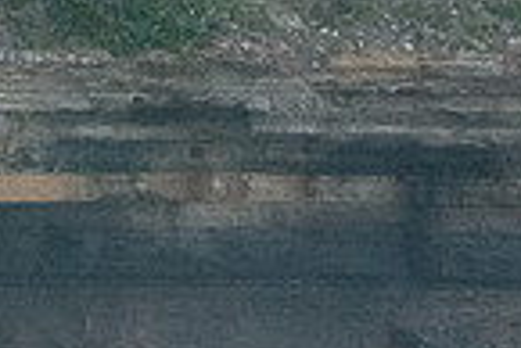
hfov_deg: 0.7
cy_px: 425
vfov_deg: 0.5
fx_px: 43372
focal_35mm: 2994
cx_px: 61
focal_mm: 500
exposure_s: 1/1250
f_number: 5.6
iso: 5600
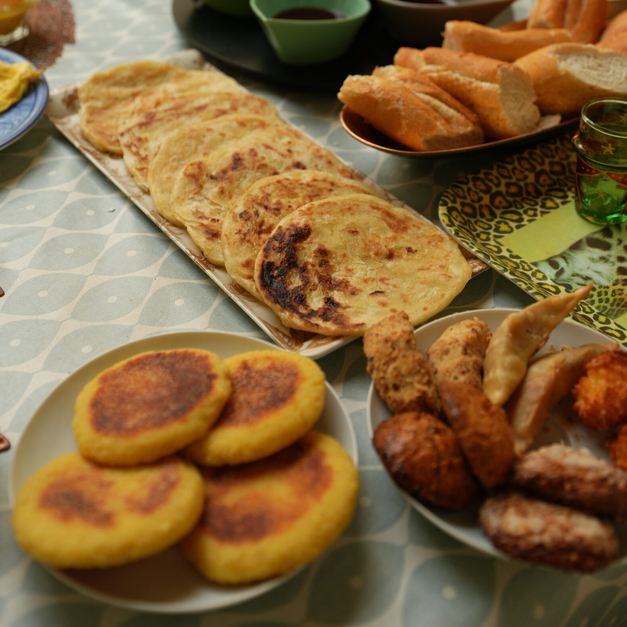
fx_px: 984
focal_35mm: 48
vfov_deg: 34.4
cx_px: 319
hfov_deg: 35.4
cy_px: 134
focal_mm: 35
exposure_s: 1/250
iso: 200
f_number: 2.8
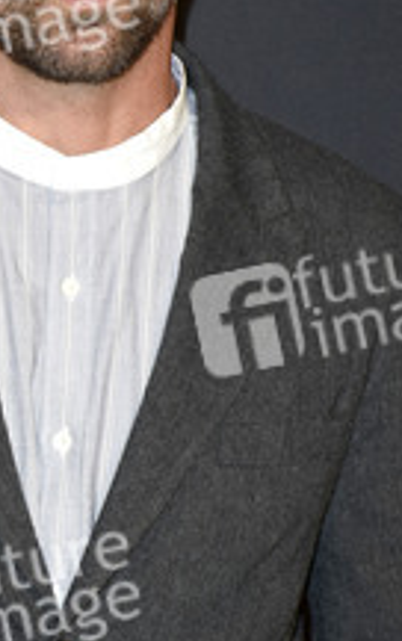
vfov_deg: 9.9
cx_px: 74
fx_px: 3690
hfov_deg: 6.2
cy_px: 160
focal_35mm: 211
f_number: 6.3
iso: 400
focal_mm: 75
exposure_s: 1/125
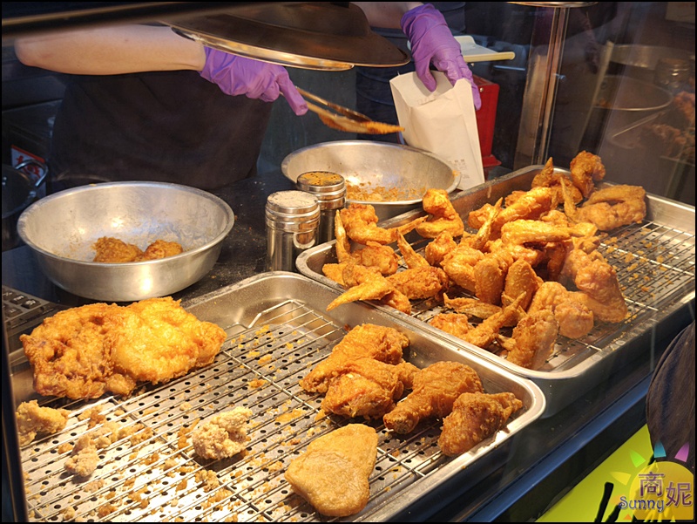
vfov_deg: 31.5
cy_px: 262
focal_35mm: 46
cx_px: 348
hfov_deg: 41.2
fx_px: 927
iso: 50
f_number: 1.6
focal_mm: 6.57
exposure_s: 1/223
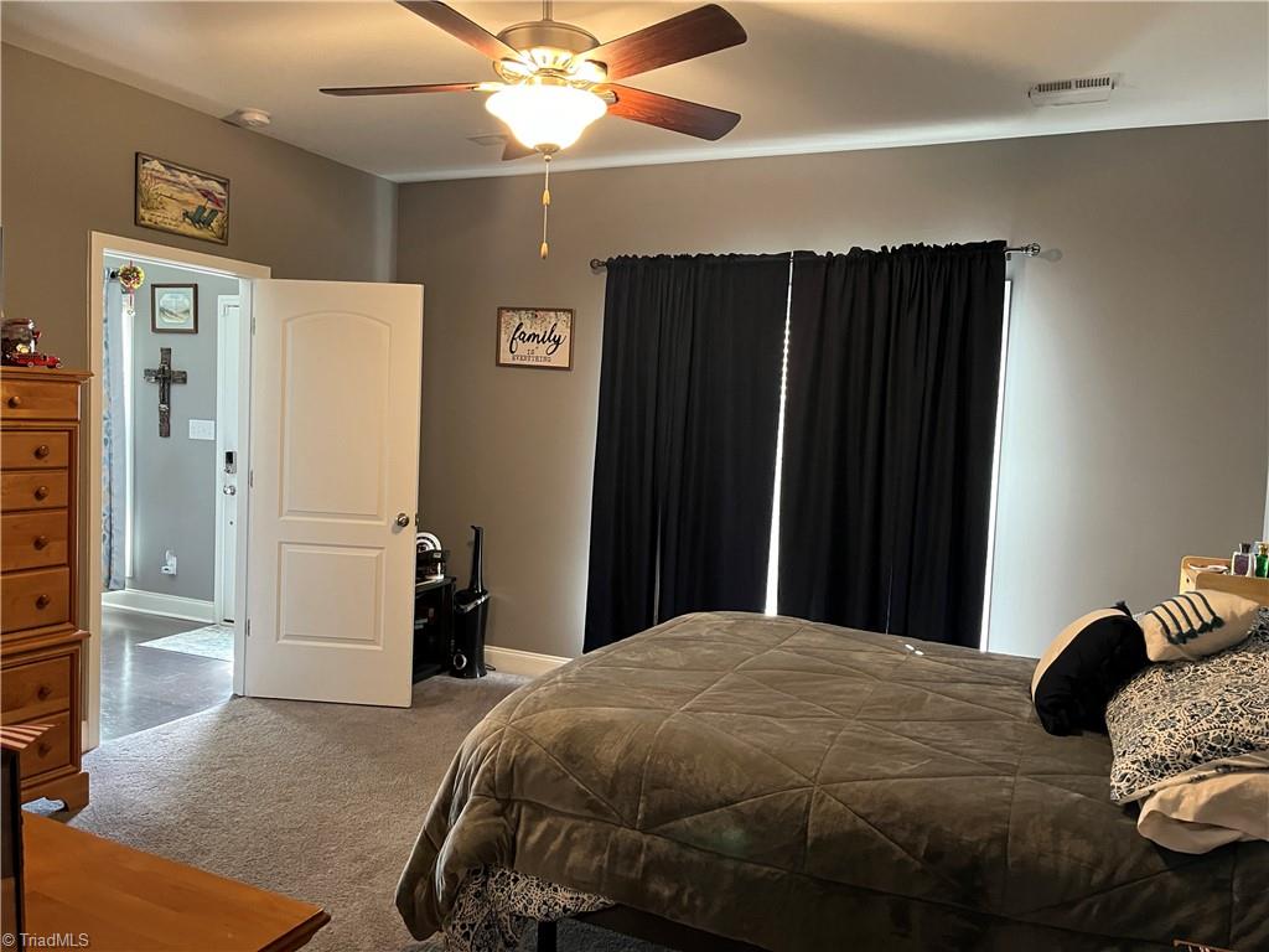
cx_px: 634
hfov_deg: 67.3
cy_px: 476
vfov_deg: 53.1
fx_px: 953
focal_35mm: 26
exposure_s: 1/60
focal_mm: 5.1
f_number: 1.6
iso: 500
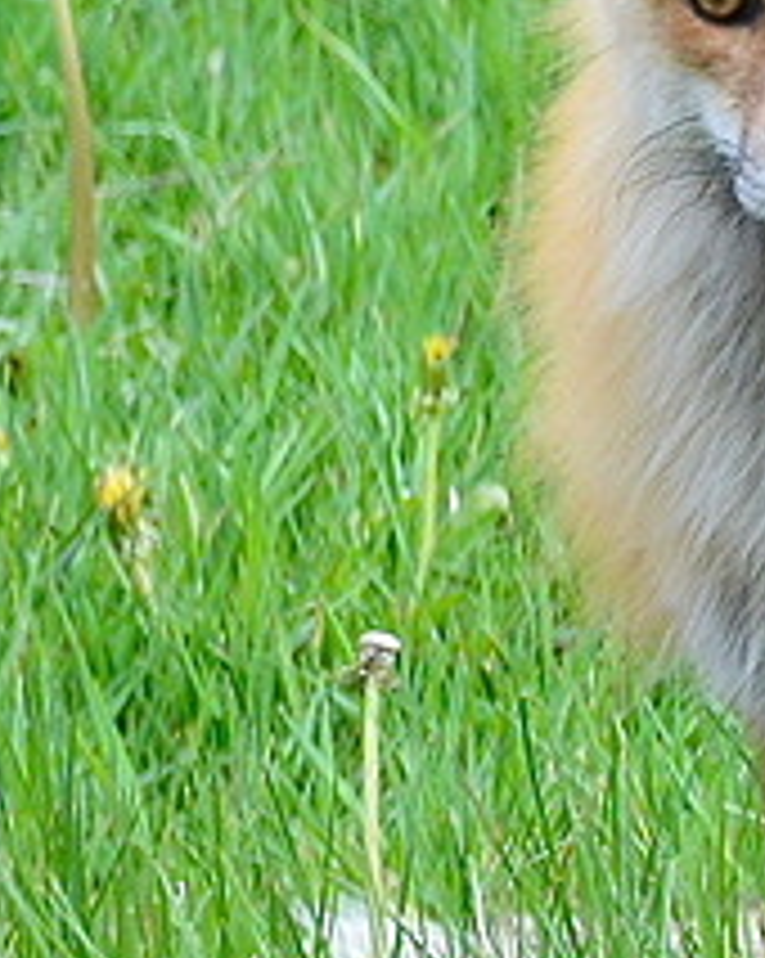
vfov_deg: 2.5
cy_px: 241
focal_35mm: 768
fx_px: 21767
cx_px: 909
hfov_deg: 2.0
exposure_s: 1/200
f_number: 9
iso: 400
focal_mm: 300
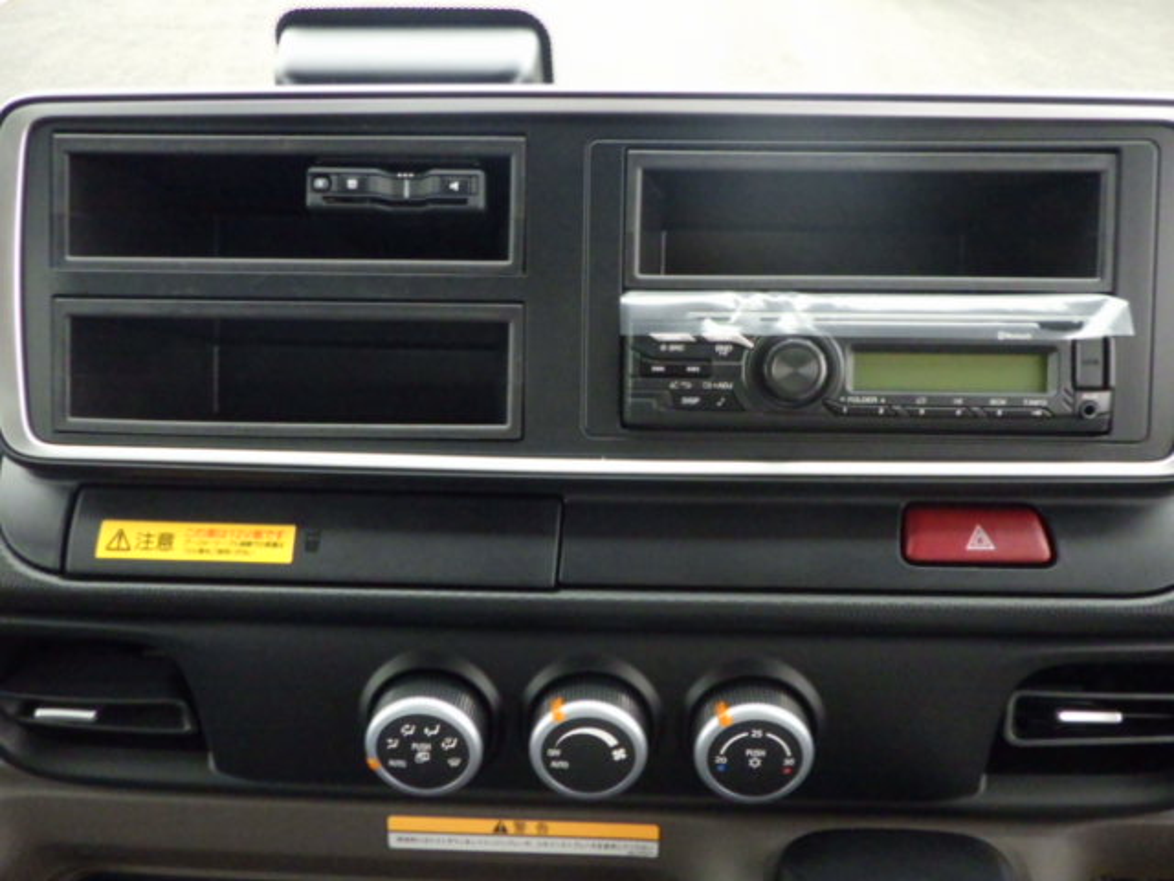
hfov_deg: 63.4
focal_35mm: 28
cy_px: 440
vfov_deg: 49.7
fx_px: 950
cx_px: 587
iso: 1600
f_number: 3.5
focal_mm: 5
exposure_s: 1/40
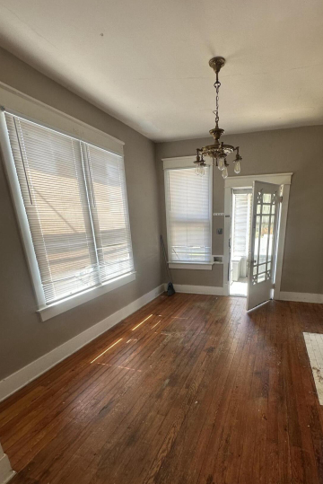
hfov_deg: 66.6
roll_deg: -0.3
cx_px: 199
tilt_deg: -17.9
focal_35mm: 18
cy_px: 298
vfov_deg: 88.5
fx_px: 242
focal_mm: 2.22
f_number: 2.2
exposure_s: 1/99
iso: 64
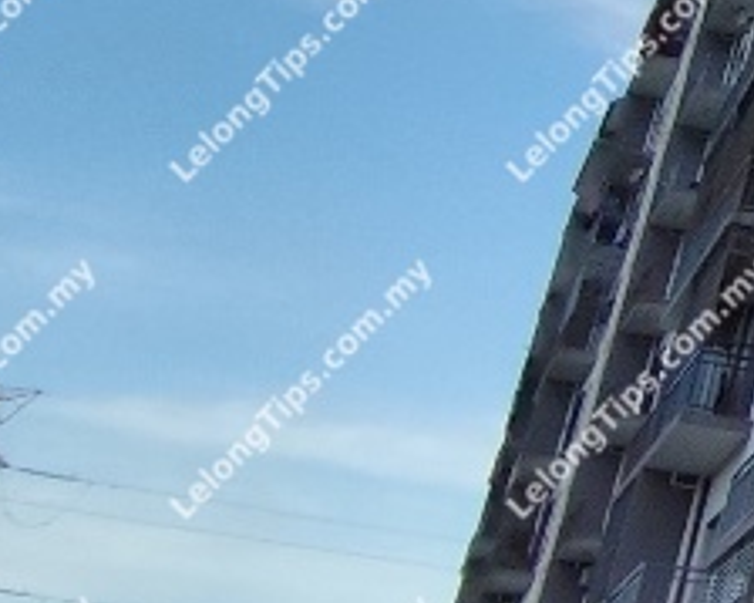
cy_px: -207
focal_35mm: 88
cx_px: 1919
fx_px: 1963
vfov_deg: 16.4
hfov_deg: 13.7
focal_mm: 1.65
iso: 50
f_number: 2.2
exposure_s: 1/1421
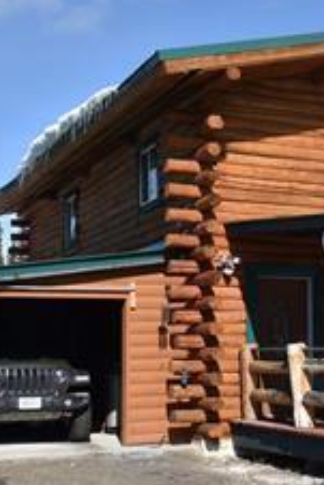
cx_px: 299
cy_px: 286
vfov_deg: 27.6
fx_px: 984
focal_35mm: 73
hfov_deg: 18.4
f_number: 10
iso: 200
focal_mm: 31
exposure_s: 1/400
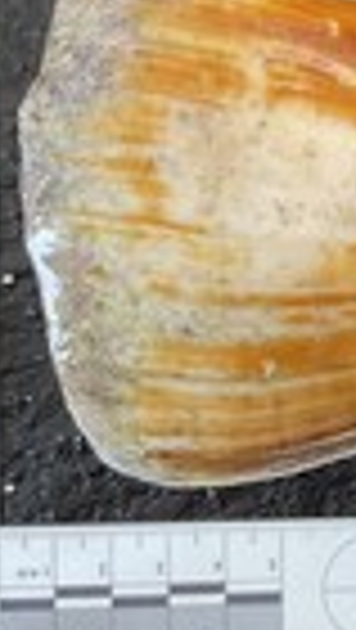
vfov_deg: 26.8
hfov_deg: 14.2
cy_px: 250
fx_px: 1323
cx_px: 550
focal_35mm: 79
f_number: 1.8
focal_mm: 3
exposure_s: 1/60
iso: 100
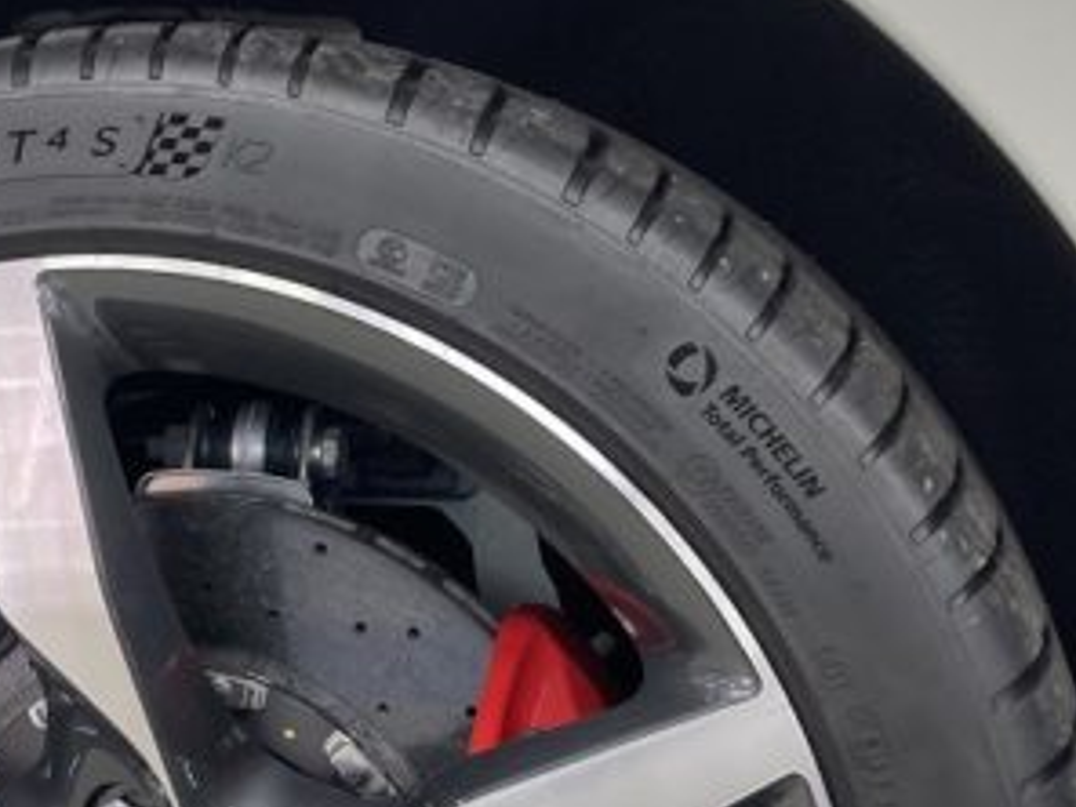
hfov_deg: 27.3
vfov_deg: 20.5
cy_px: 740
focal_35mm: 70
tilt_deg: -12.2
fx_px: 2176
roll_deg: -0.3
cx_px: 247
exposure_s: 1/50
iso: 80
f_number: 1.8
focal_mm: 3.99
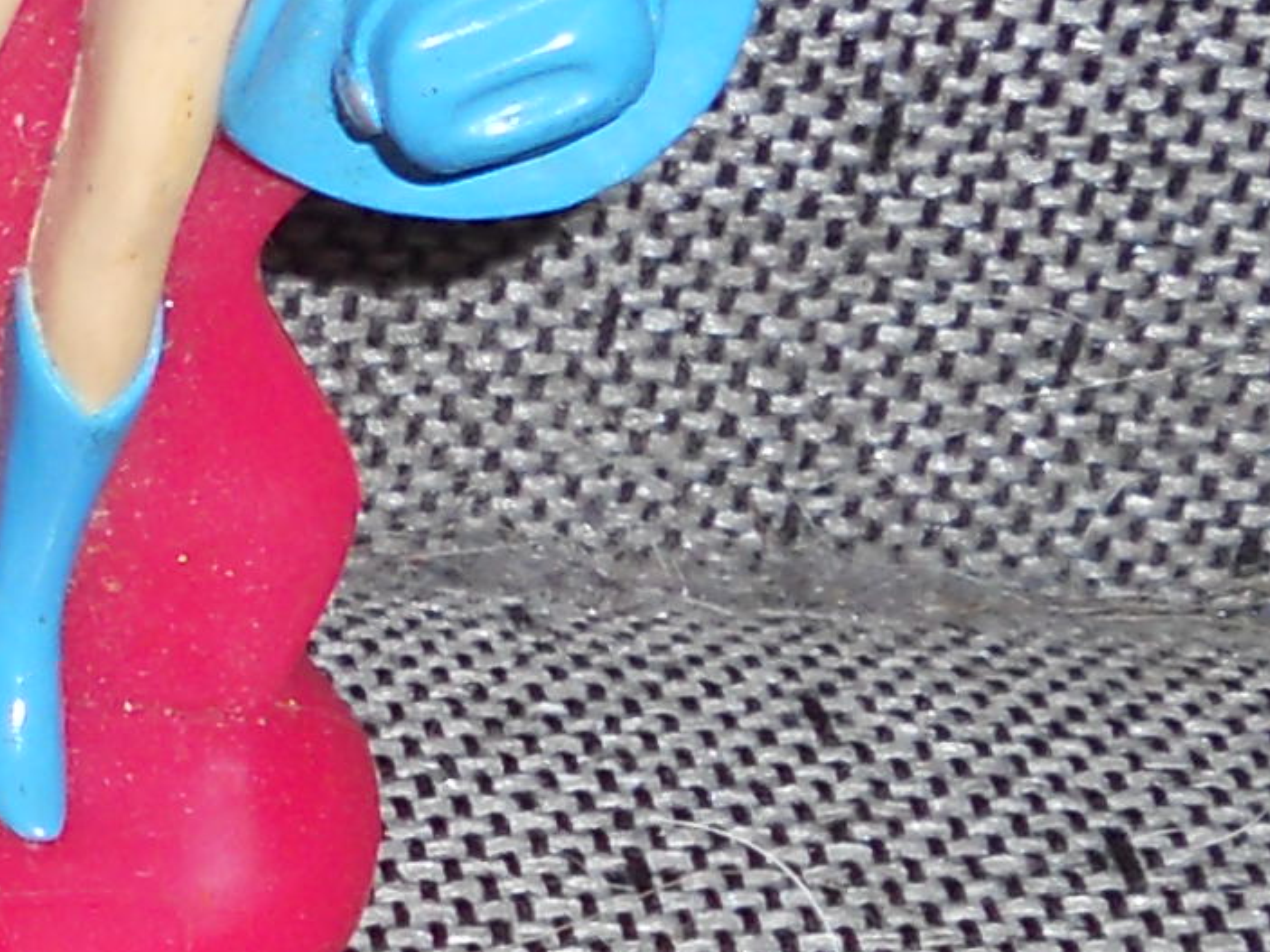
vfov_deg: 8.1
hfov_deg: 10.0
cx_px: -1344
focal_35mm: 182
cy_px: 1246
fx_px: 6676
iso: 80
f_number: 3.5
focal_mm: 5.8
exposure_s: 1/25
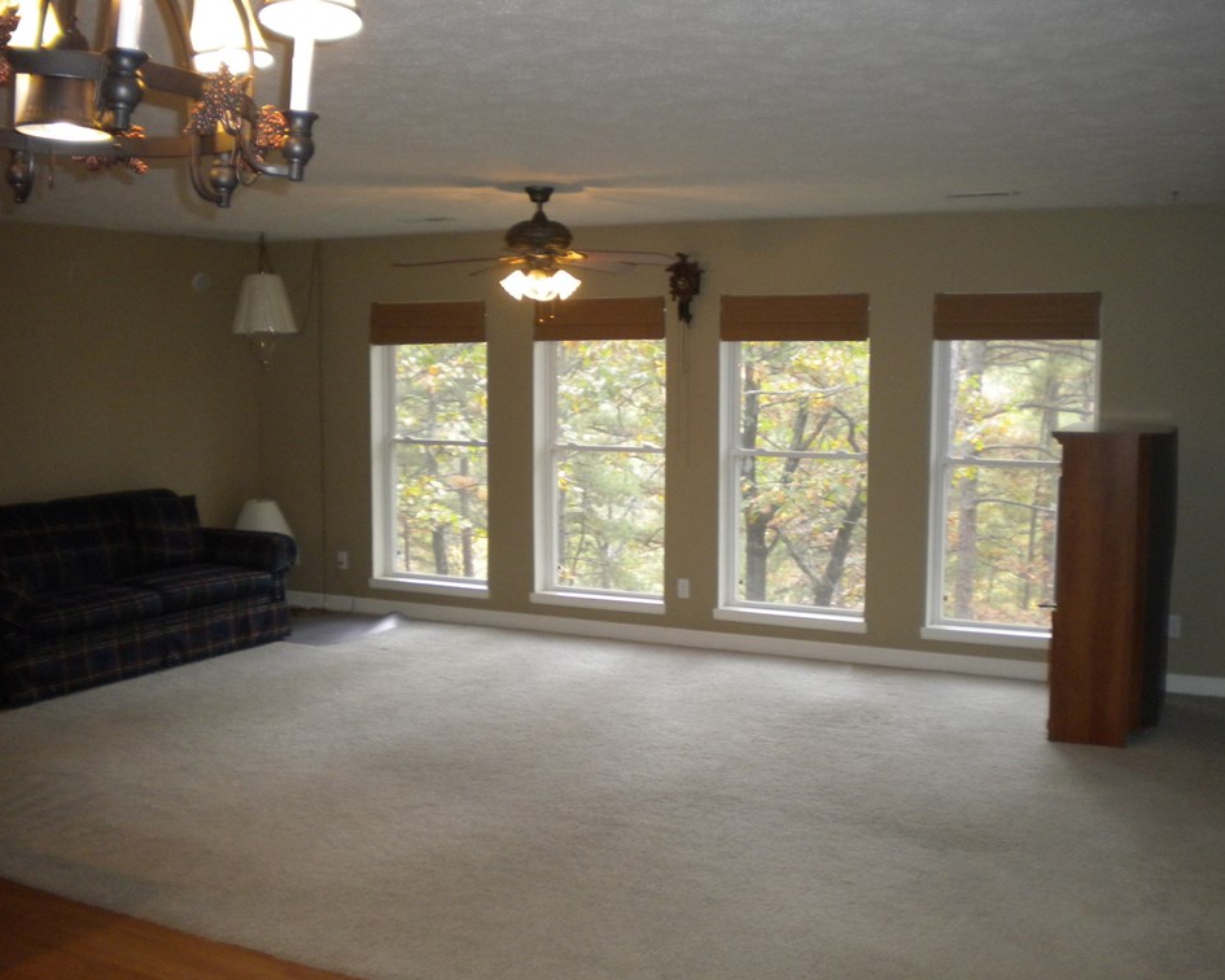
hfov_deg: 49.0
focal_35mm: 37
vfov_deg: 40.1
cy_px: 495
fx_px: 1341
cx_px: 659
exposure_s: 1/57.4
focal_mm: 6.3
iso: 284
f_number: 3.1
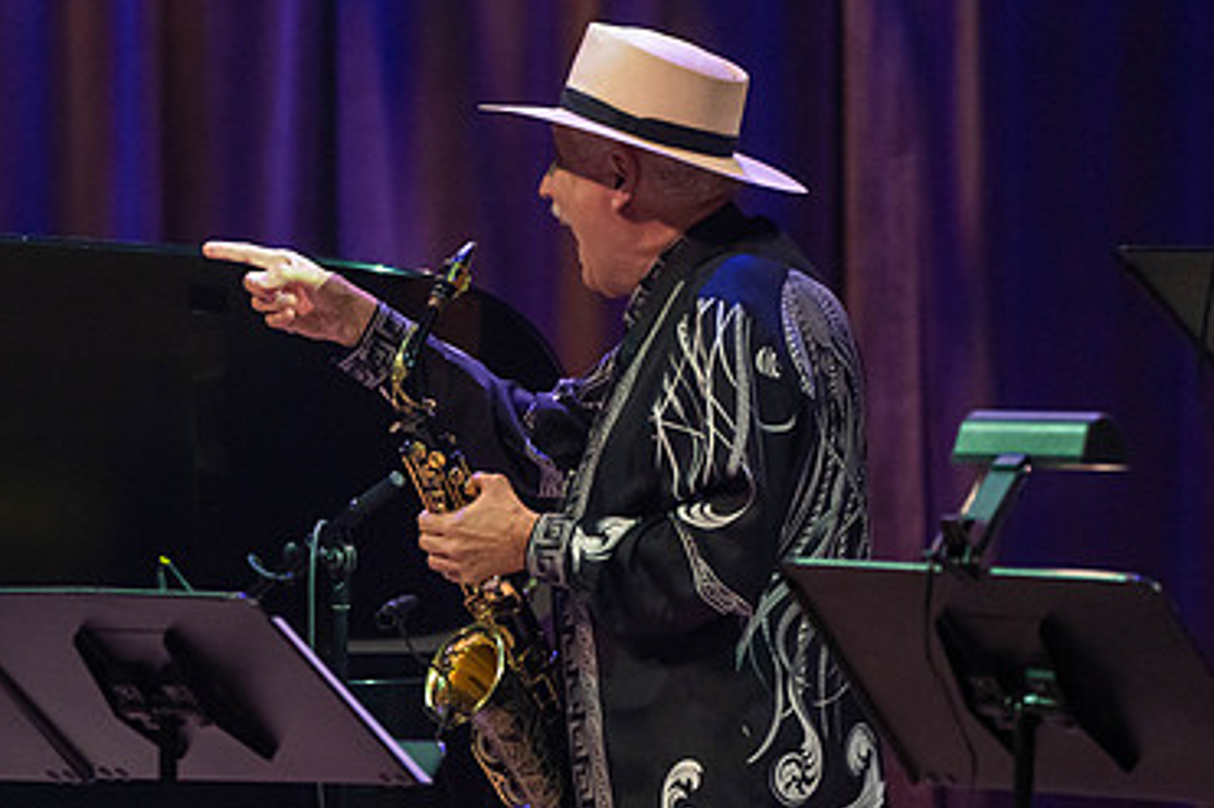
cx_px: 357
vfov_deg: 2.2
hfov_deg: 3.3
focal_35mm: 626
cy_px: 525
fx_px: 21100
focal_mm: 400
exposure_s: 1/250
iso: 3200
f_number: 6.3
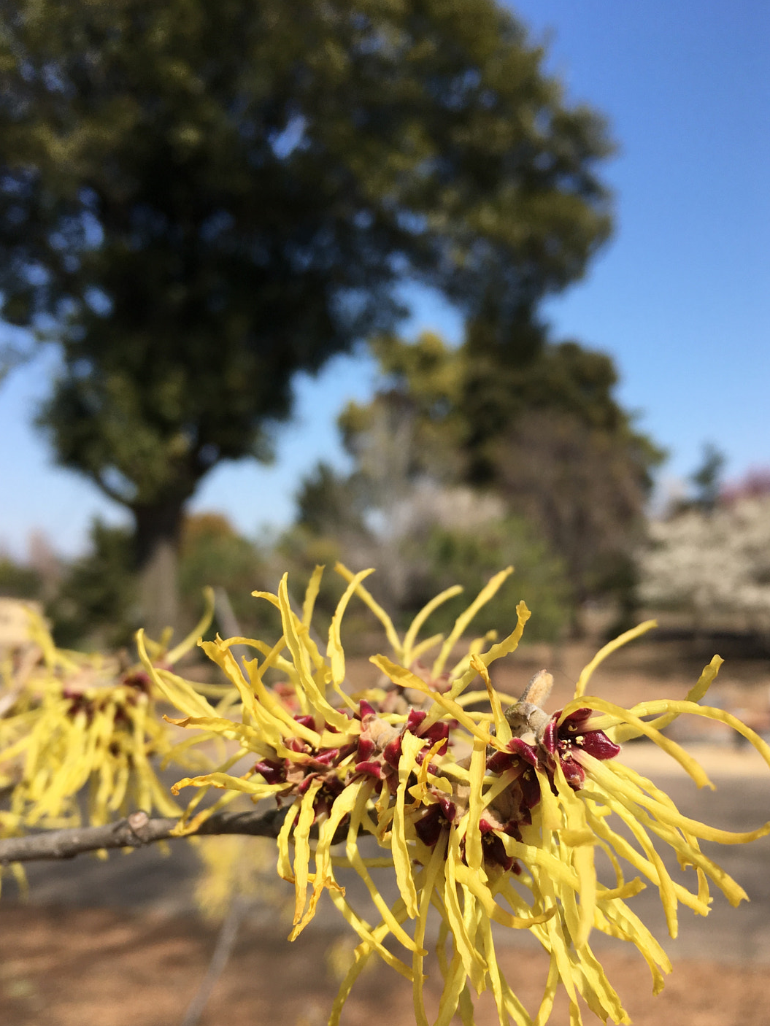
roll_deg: +0.3
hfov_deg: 43.0
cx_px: 386
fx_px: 978
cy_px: 574
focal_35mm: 33
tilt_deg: +2.6
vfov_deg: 55.2
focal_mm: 4.15
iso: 25
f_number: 2.2
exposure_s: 1/1709
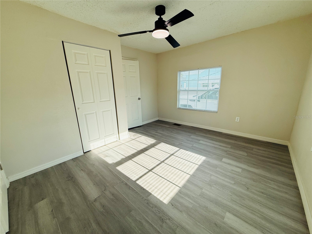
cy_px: 117
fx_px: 126
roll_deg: +2.2
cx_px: 156
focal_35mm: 14
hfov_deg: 102.1
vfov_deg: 85.7
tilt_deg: -12.6
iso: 64
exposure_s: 1/527
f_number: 2.2
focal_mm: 2.22
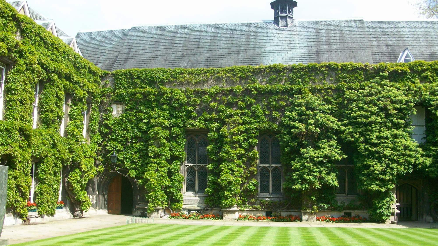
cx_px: 217
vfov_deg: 31.1
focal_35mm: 38
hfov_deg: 52.8
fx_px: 441
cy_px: 144
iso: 80
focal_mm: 5.7
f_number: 2.8
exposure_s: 1/457
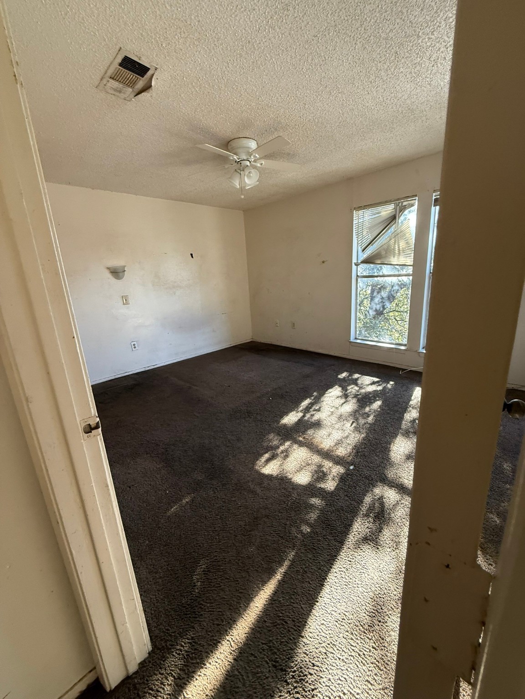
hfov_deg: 85.7
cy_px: 350
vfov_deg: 102.1
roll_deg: +3.4
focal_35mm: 14
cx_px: 262
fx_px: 283
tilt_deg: -15.0
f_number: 2.2
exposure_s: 1/120
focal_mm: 2.22
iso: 320
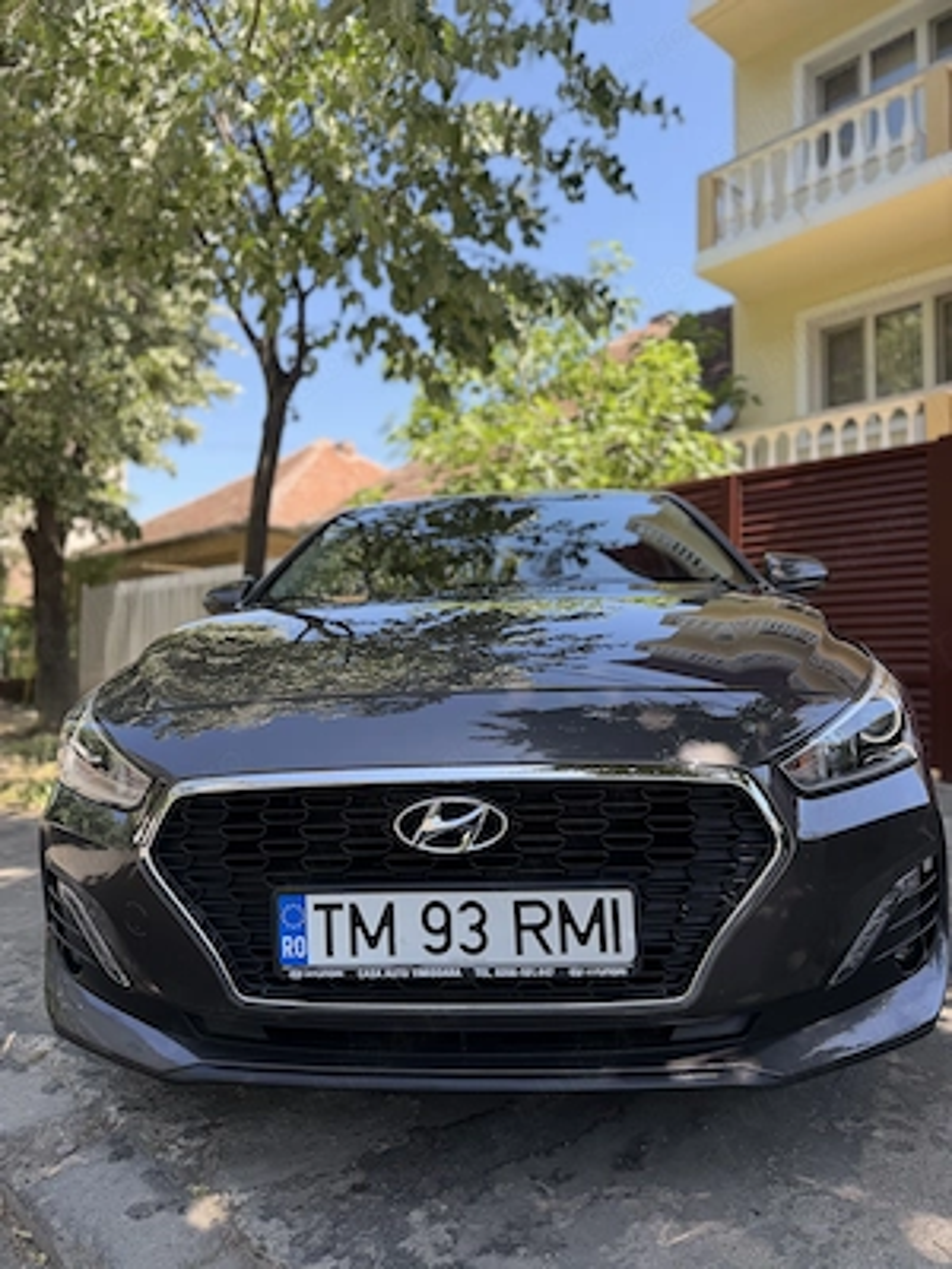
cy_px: 634
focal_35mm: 24
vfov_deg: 71.6
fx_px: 880
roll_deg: -0.5
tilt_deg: +2.8
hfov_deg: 56.8
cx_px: 476
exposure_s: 1/943
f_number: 1.78
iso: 100
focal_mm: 6.76
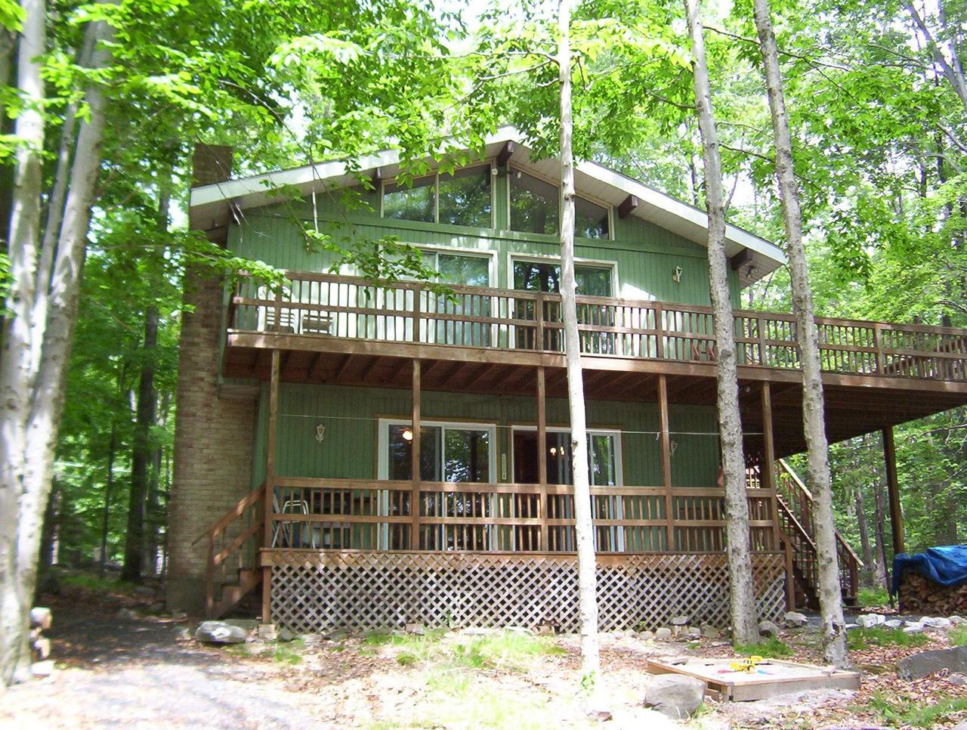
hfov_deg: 51.3
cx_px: 484
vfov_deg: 39.8
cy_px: 365
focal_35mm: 36
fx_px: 1008
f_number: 2.76
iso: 100
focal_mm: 5.54
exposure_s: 1/181
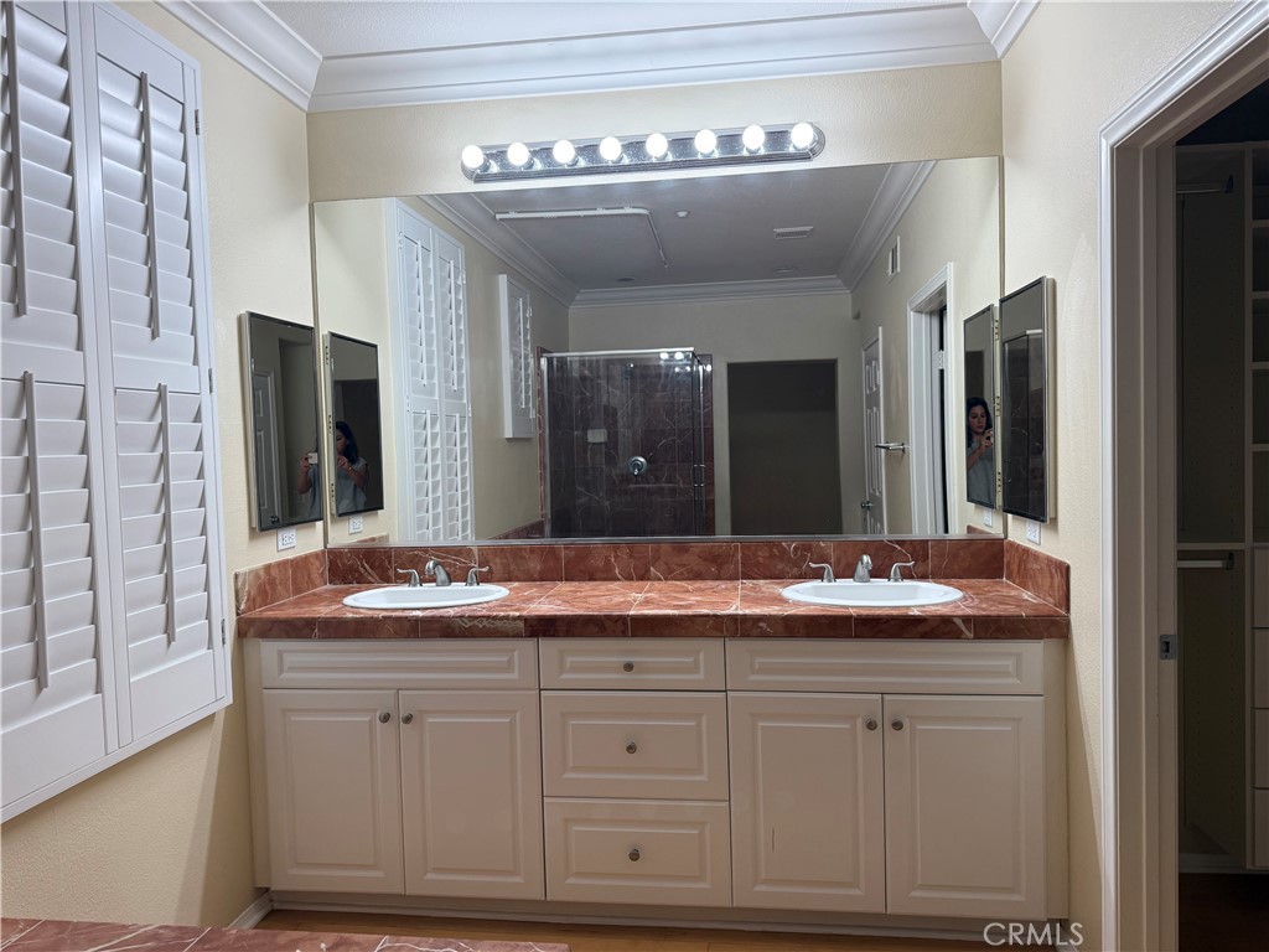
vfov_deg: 56.8
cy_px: 476
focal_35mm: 24
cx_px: 634
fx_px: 880
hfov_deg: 71.6
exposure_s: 1/301
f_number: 1.78
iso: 100
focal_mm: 6.76
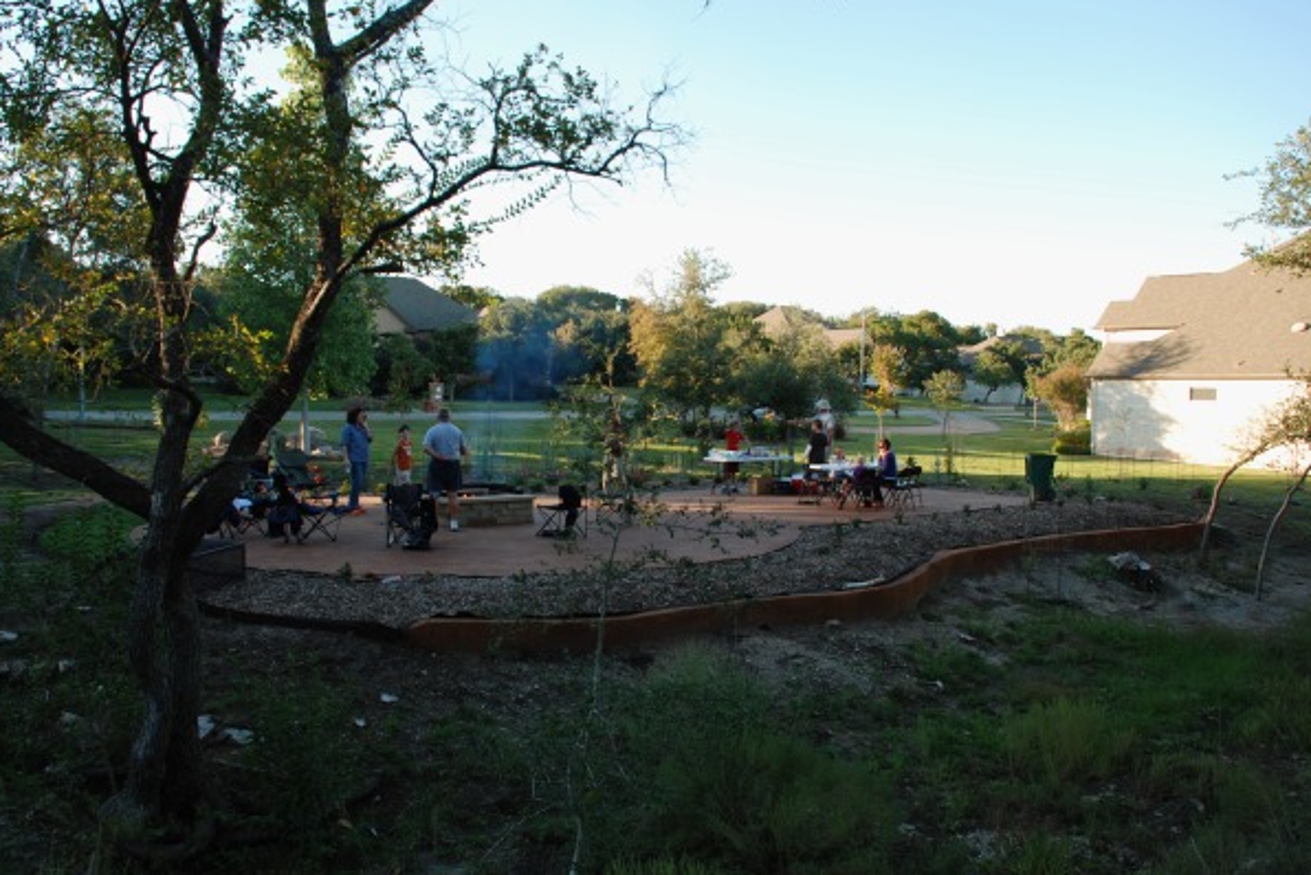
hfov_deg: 63.6
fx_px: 1057
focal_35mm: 29
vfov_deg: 45.0
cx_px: 638
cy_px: 433
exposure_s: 1/80
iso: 100
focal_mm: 18
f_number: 5
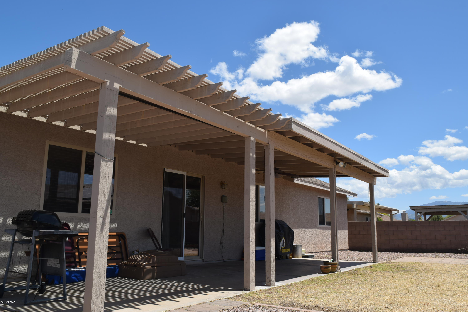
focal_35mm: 32
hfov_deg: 59.5
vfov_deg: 41.7
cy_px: 156
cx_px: 234
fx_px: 410
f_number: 11
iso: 100
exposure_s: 1/200
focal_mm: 21
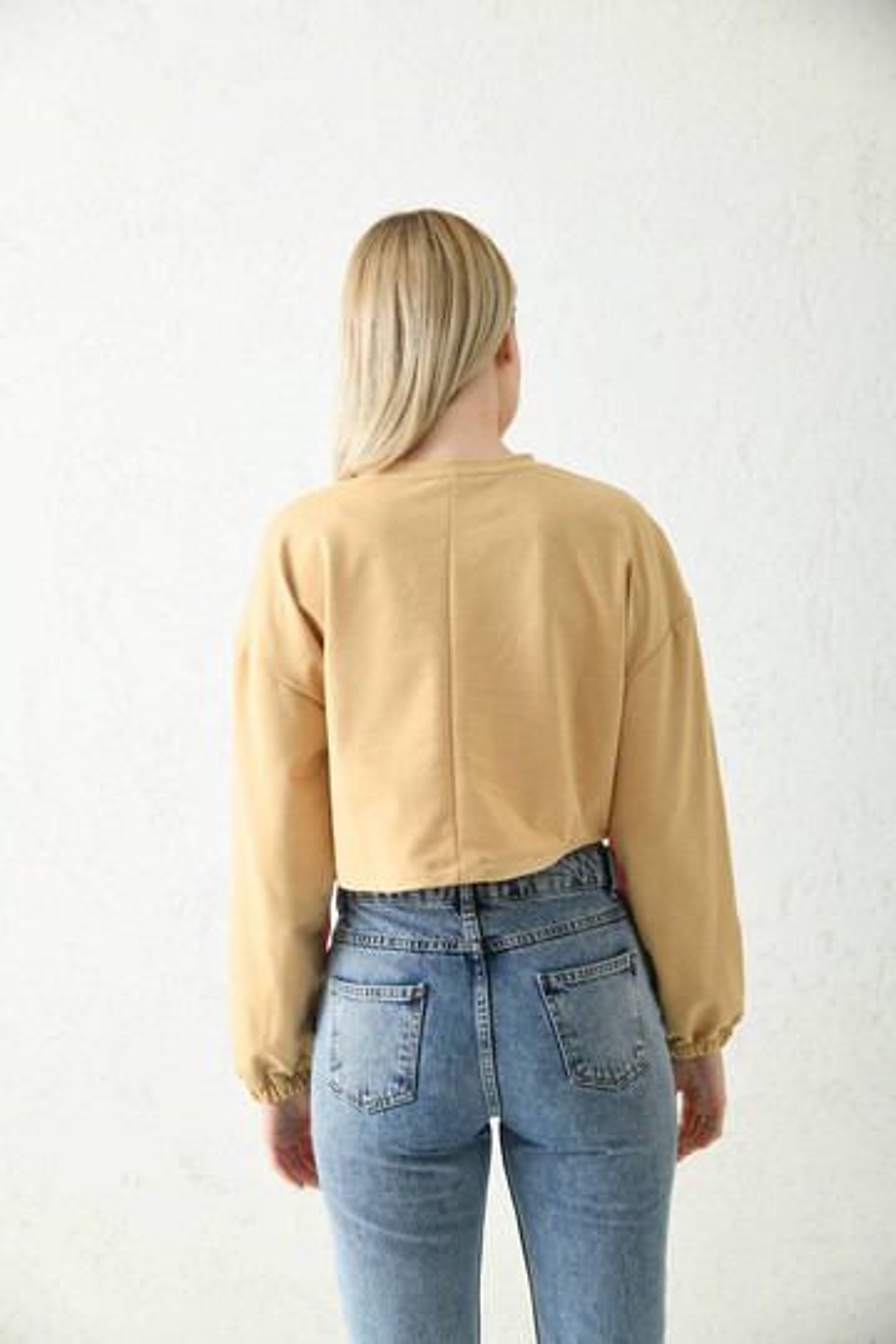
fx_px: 2091
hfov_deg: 24.2
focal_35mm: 56
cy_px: 672
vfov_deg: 35.6
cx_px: 448
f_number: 5.6
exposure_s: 1/160
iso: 100
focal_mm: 56
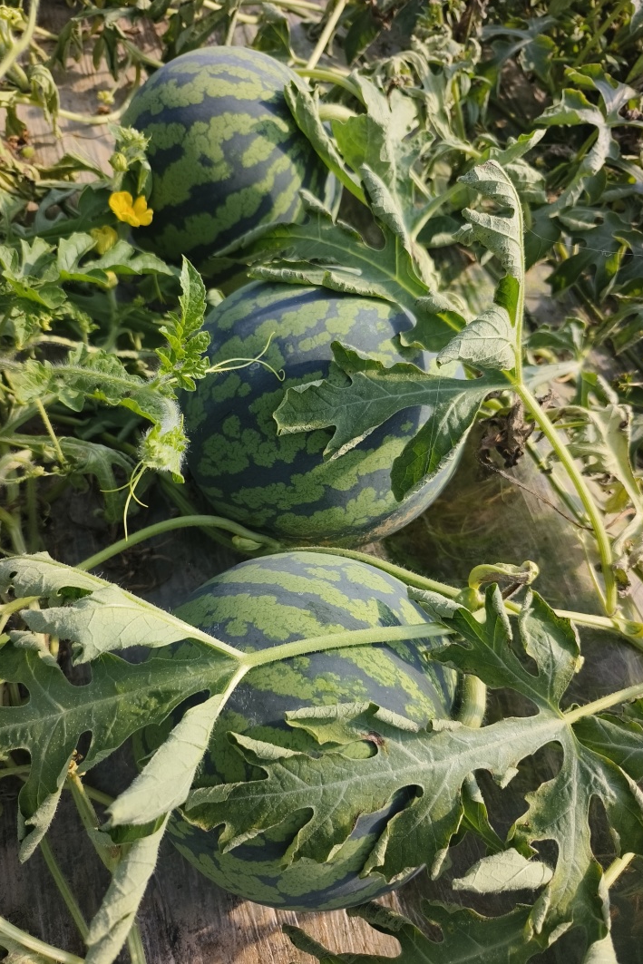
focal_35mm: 24
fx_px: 643
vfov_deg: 73.7
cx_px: 305
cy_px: 481
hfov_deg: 53.1
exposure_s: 1/1560
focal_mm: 5.5
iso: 72
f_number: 1.75
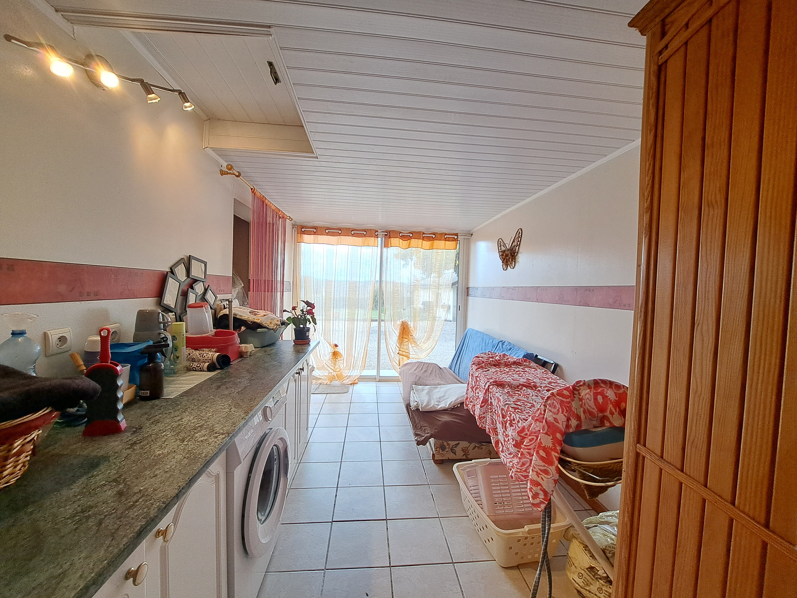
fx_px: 299
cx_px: 398
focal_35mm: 13
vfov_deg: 89.9
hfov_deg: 106.2
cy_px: 299
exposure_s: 1/100
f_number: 2.2
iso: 50
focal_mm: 1.74
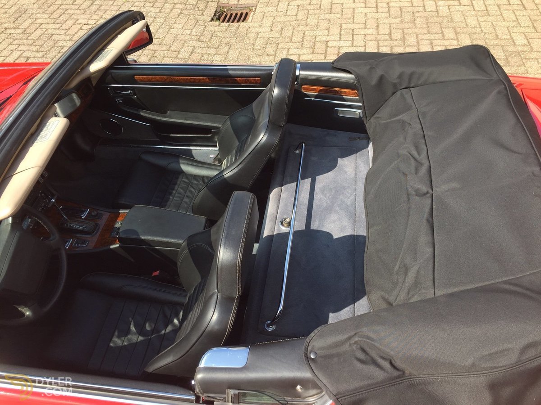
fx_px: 453
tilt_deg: -45.6
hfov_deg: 61.7
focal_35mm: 29
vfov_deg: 48.2
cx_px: 270
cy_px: 202
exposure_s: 1/608
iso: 32
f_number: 2.2
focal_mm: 4.15
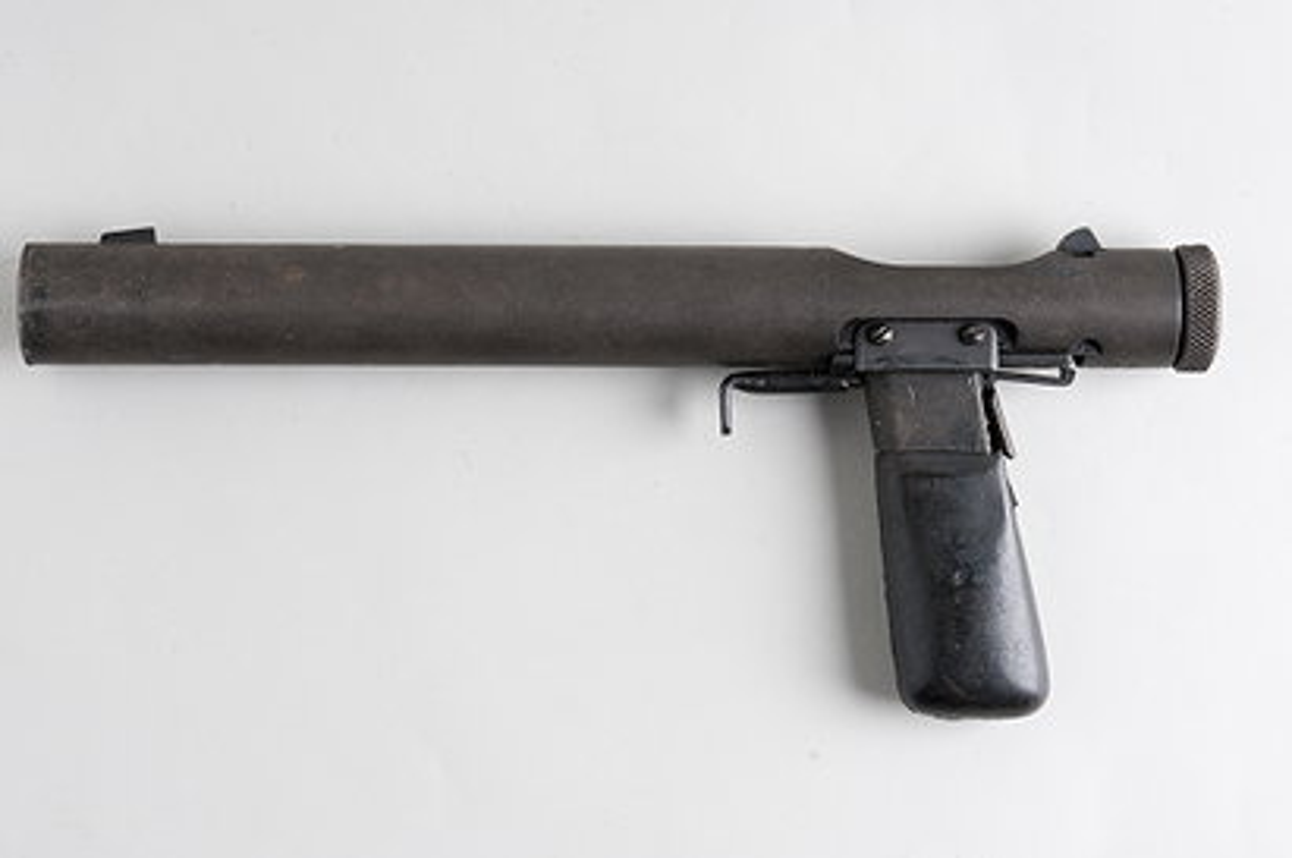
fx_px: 3226
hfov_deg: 22.6
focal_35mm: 90
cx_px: 646
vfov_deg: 15.2
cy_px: 429
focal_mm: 60
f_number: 14
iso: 400
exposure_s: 1/125
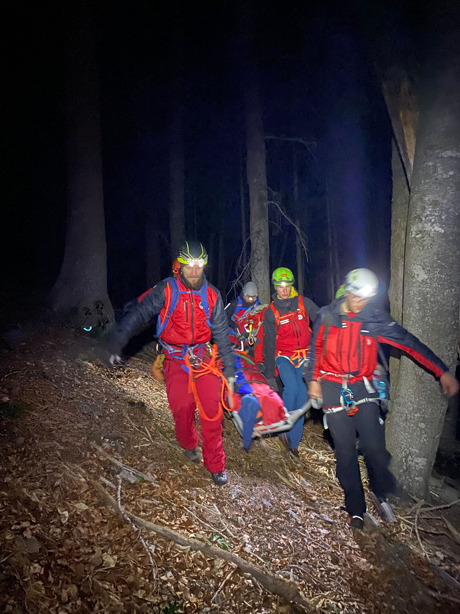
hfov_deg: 53.1
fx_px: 461
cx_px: 230
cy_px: 307
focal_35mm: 26
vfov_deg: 67.3
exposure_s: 1/15
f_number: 1.8
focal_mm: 4.25
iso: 1600
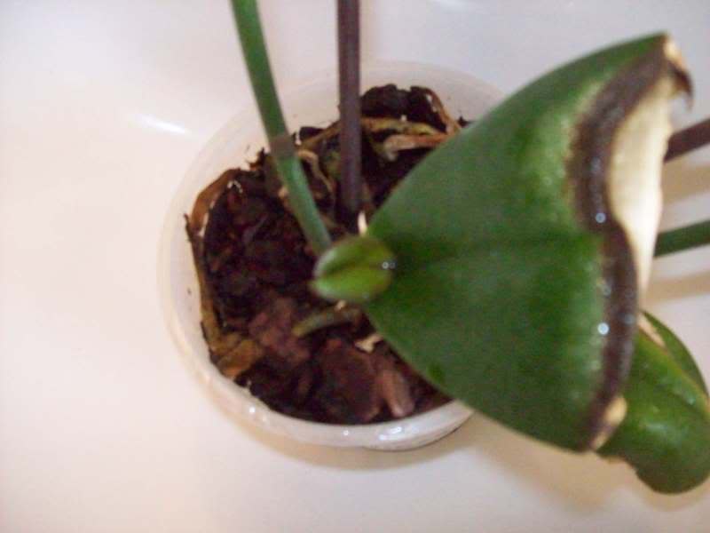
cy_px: 266
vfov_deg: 39.7
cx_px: 355
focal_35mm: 36
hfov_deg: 51.4
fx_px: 738
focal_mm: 6
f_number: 2.7
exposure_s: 1/128
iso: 800
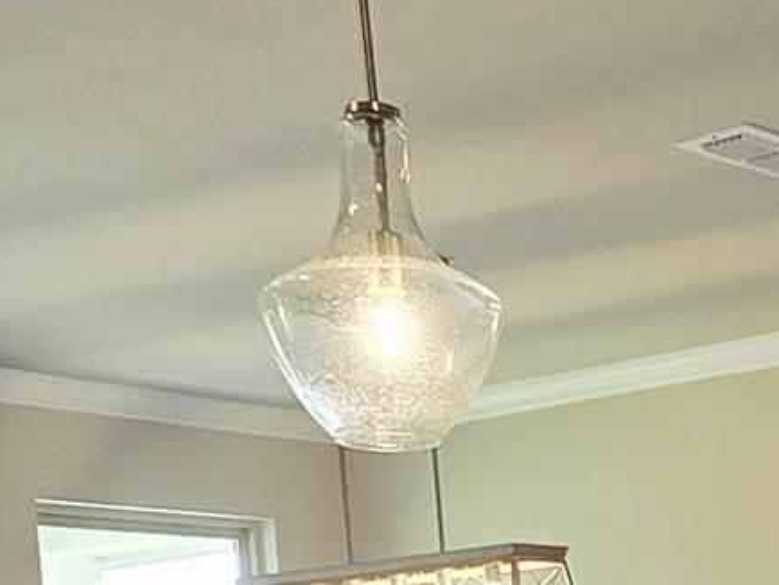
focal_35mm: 92
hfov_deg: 19.2
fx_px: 2072
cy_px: 901
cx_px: 1086
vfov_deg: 14.8
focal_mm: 2.2
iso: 80
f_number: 2.2
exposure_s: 1/120
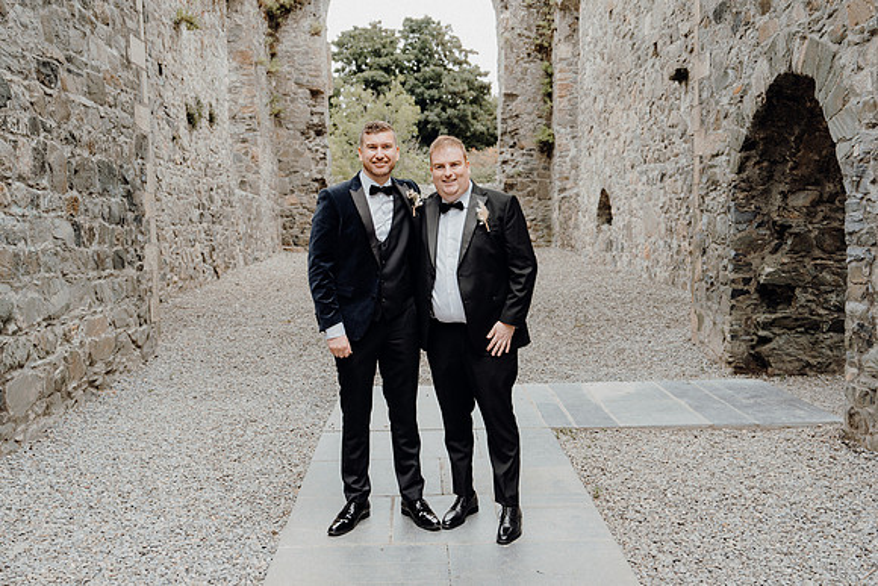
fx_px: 829
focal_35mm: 34
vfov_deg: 38.9
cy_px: 293
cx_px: 439
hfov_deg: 55.8
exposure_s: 1/160
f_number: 3.5
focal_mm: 34
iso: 125
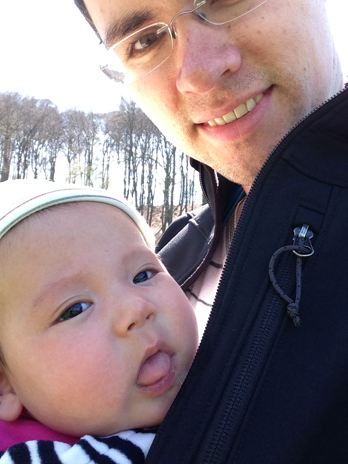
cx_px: 174
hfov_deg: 40.7
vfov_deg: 52.6
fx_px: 469
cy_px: 232
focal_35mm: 35
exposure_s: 1/168
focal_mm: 2.18
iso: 32
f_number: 2.4
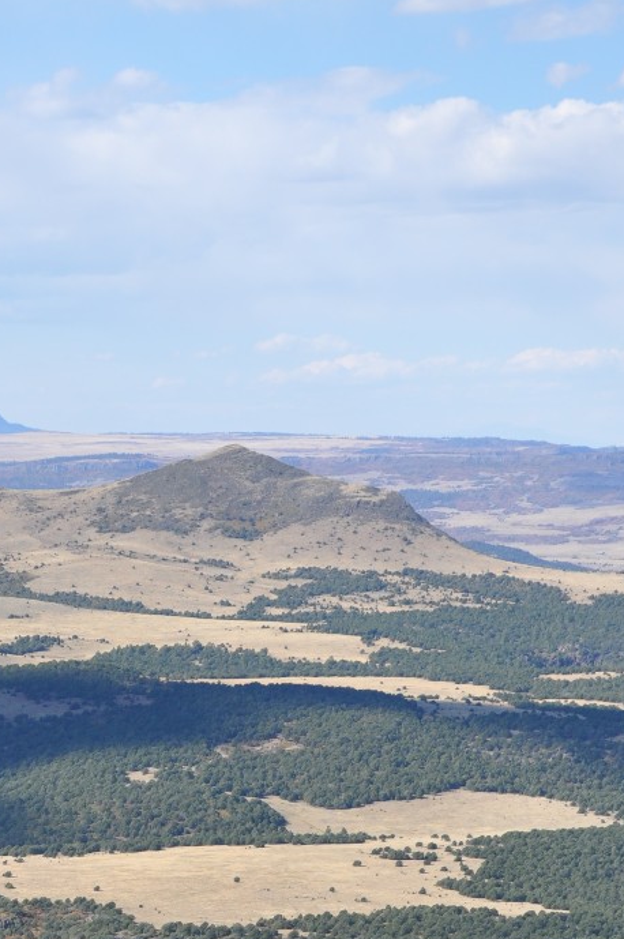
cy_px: 1090
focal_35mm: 147
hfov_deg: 9.3
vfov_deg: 13.6
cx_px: 57
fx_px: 3829
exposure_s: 1/320
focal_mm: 42
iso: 200
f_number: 9
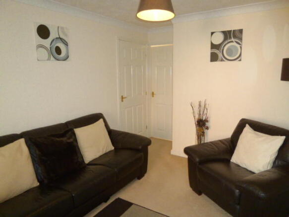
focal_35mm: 24
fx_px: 200
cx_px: 144
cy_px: 108
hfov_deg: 71.6
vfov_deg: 56.8
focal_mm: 4.3
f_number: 2.5
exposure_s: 1/60
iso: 250
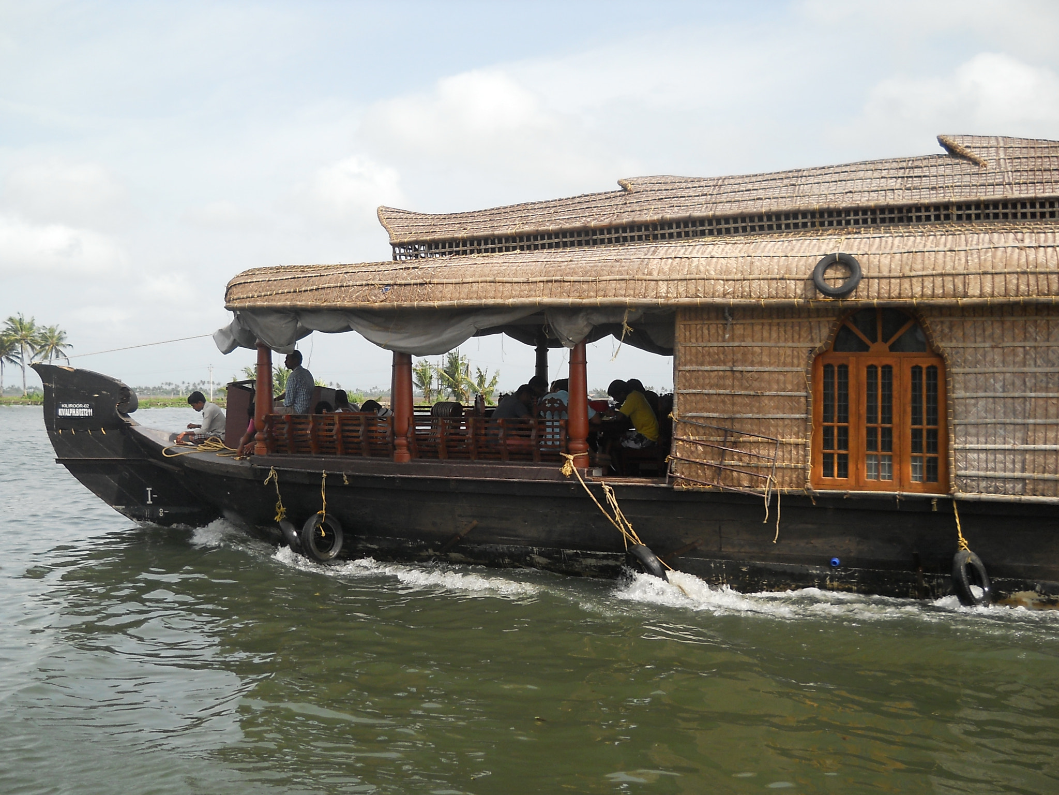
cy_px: 398
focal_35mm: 41
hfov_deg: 45.8
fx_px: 1254
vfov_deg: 35.1
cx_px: 530
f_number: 5.5
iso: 80
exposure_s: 1/250
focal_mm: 6.72
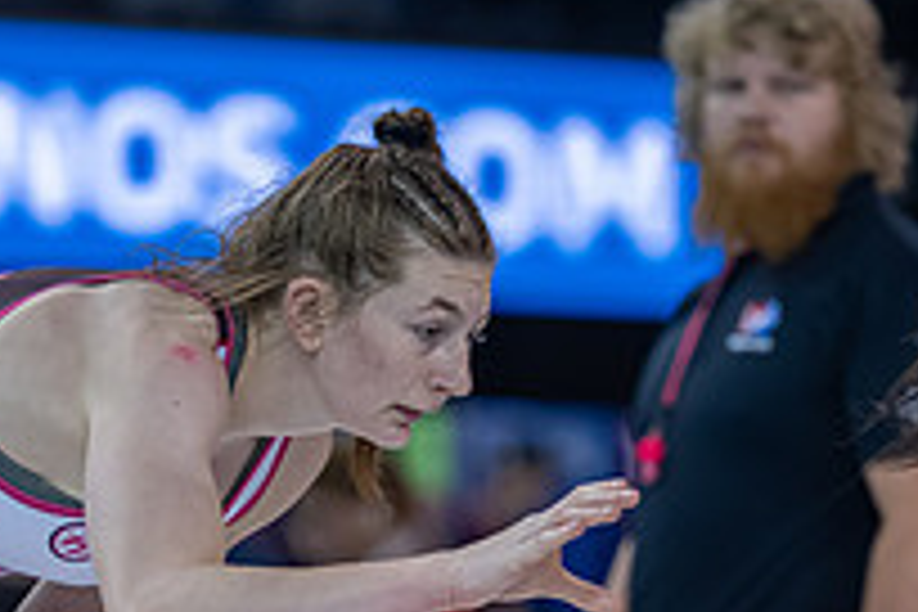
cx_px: 189
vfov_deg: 3.0
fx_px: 11576
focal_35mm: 454
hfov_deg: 4.5
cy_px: 803
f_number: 2.8
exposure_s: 1/800
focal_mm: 160
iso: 1600
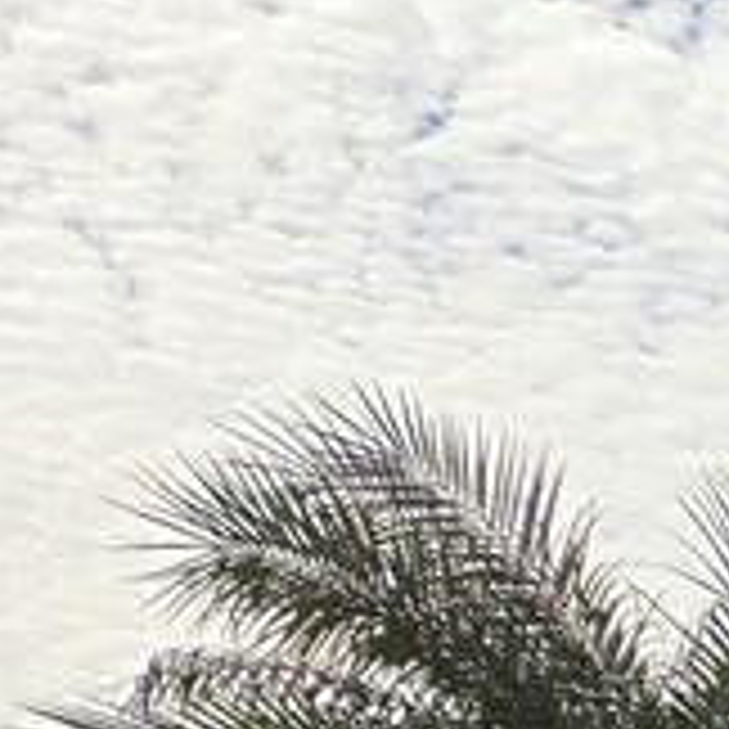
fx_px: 4789
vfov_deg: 7.7
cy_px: 2142
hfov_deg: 6.6
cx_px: 3087
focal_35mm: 201
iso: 25
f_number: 1.8
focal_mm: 5.4
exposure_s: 1/3042
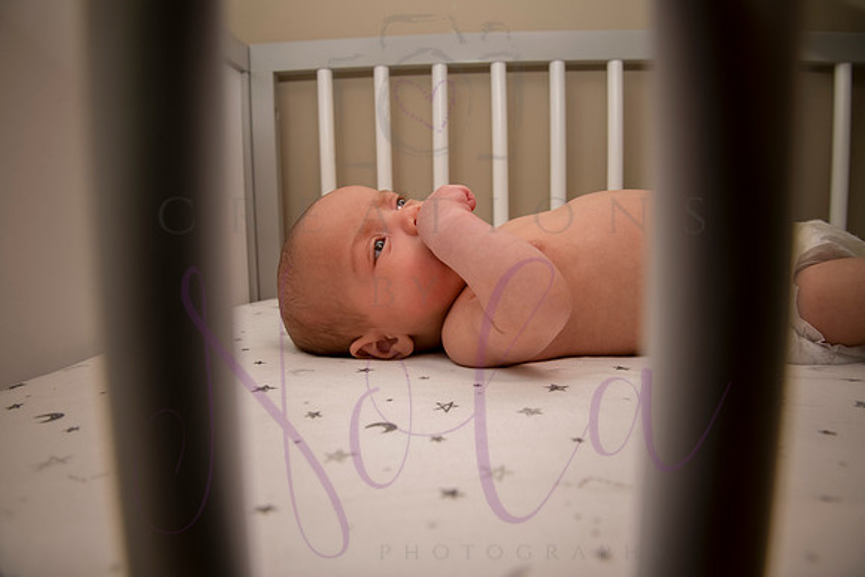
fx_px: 577
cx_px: 432
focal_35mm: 24
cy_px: 288
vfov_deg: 53.2
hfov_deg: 73.7
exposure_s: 1/200
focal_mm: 24
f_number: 8
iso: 800
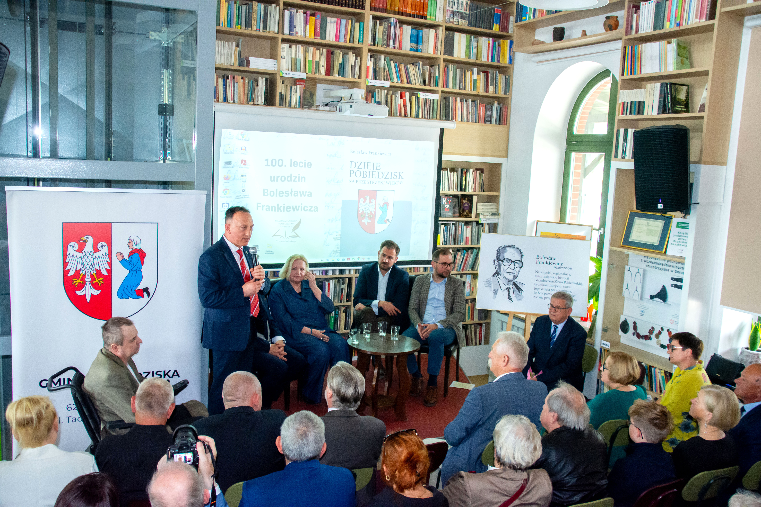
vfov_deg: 41.7
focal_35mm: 32
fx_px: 666
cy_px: 254
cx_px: 380
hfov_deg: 59.5
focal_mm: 21
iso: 2000
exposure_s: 1/100
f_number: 3.5
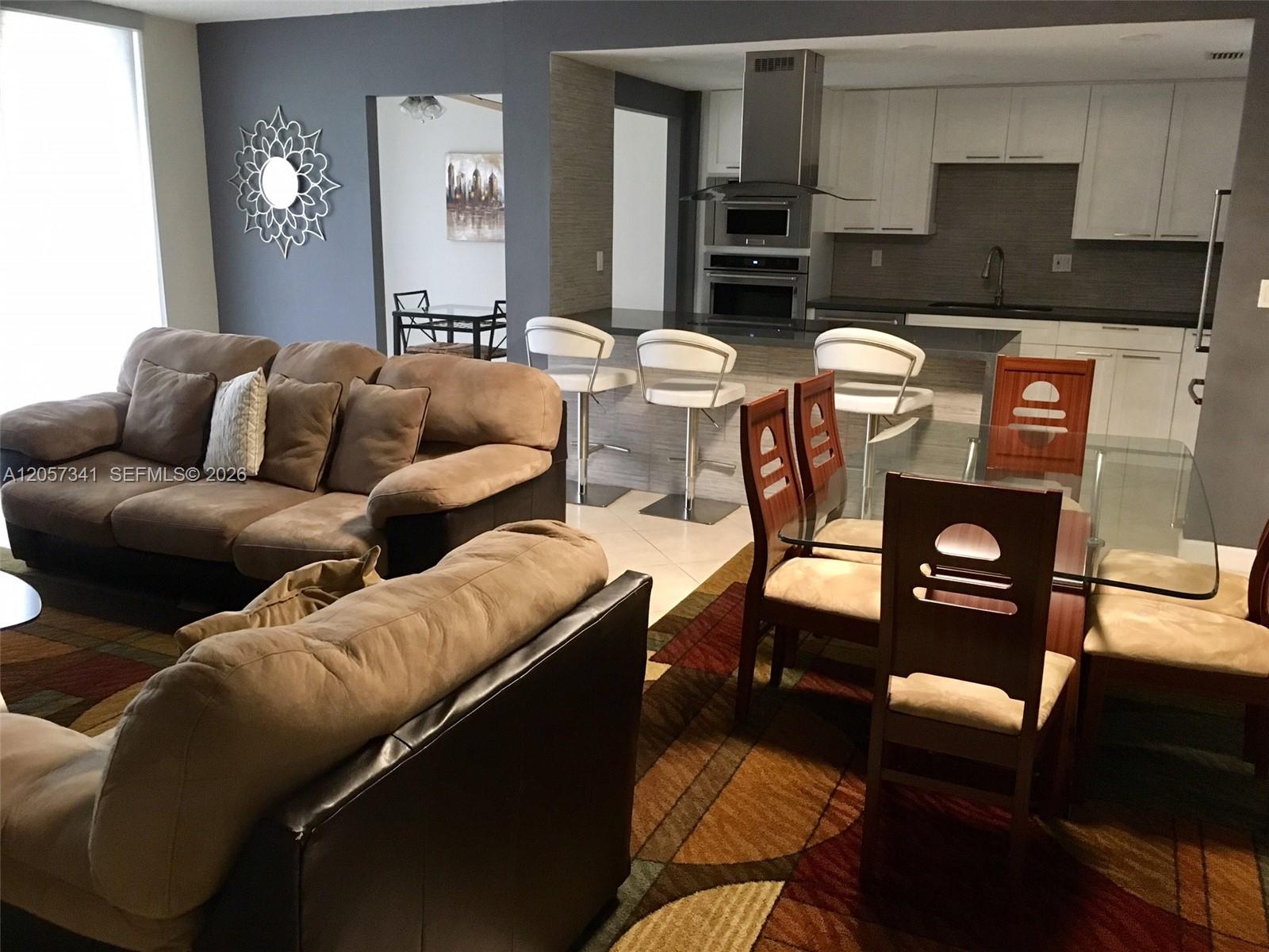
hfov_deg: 61.7
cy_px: 476
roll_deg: -1.3
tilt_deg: -13.6
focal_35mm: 29
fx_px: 1063
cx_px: 634
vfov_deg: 48.2
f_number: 2.2
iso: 200
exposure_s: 1/20
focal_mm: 4.15
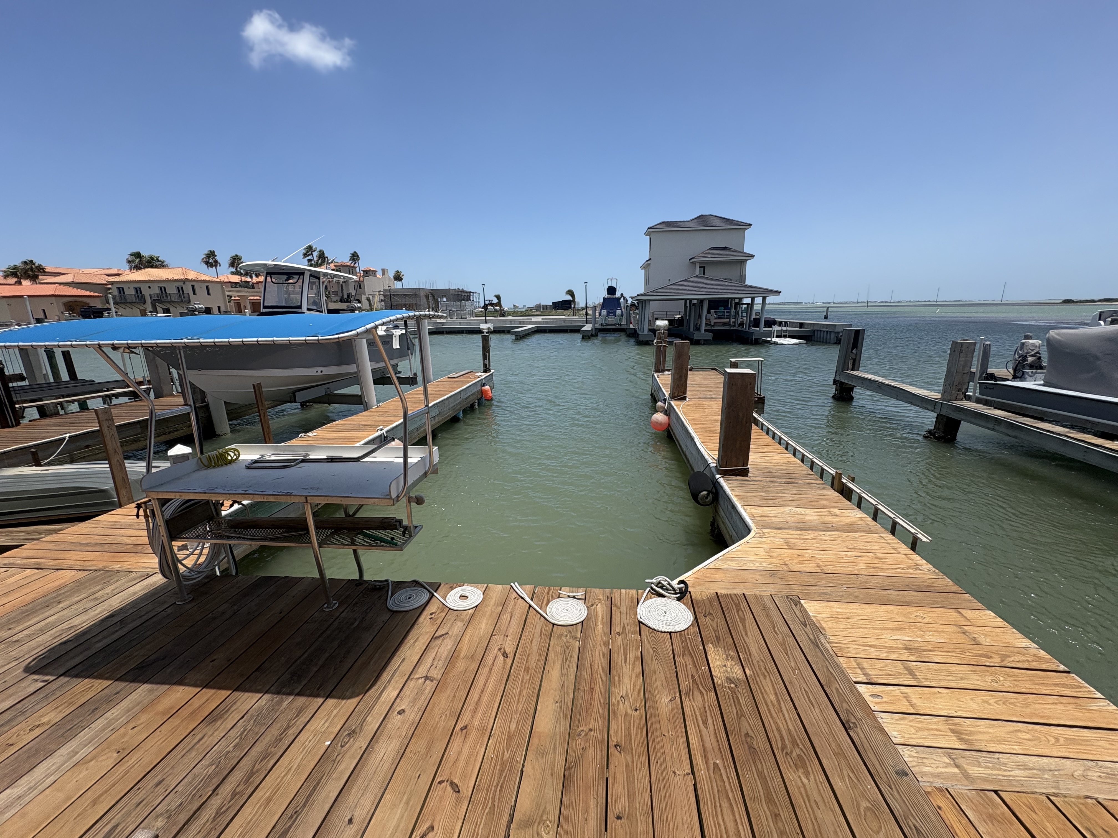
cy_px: 419
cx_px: 559
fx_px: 452
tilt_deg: -14.0
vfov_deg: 85.7
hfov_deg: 102.1
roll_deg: +1.6
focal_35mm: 14
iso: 50
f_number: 2.2
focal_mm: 2.22
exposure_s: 1/2208
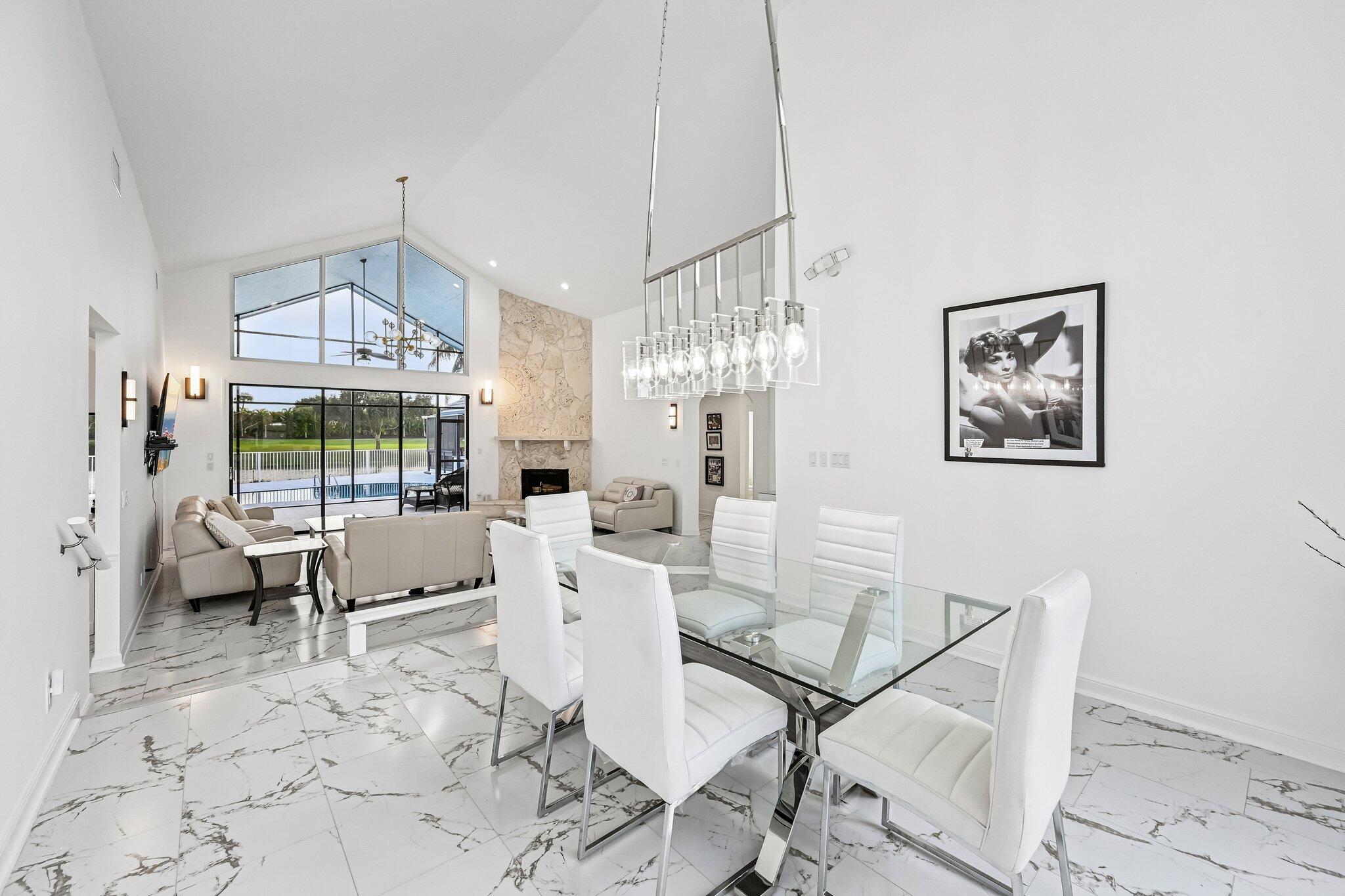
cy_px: 448
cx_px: 672
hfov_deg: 104.3
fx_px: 523
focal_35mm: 14
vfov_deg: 81.2
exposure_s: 1/320
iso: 1600
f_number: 8
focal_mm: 14
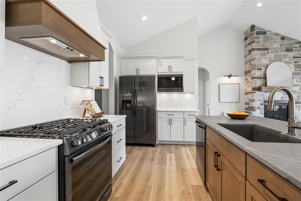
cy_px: 100
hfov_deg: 93.3
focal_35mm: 17
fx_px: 142
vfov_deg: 70.4
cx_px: 150
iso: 400
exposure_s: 1/20
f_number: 9
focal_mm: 17
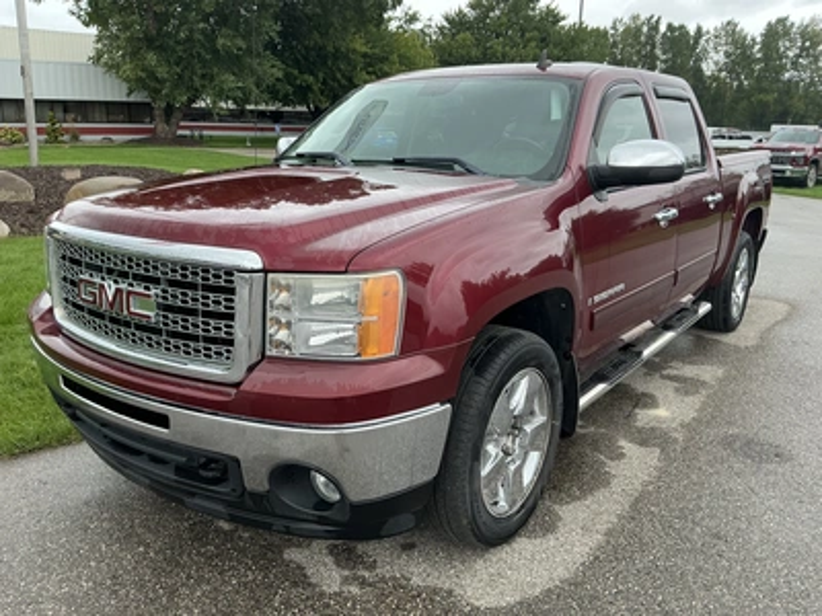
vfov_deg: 49.7
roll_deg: -1.7
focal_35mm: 28
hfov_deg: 63.4
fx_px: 665
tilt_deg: -15.0
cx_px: 411
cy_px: 308
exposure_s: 1/277
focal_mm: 3
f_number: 1.8
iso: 25
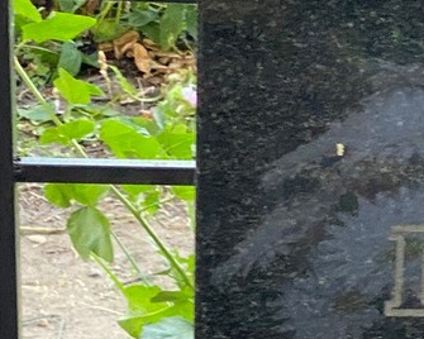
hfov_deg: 8.8
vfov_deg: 7.0
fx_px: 2736
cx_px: 499
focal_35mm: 218
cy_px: 492
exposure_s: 1/60
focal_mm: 6
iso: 200
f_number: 2
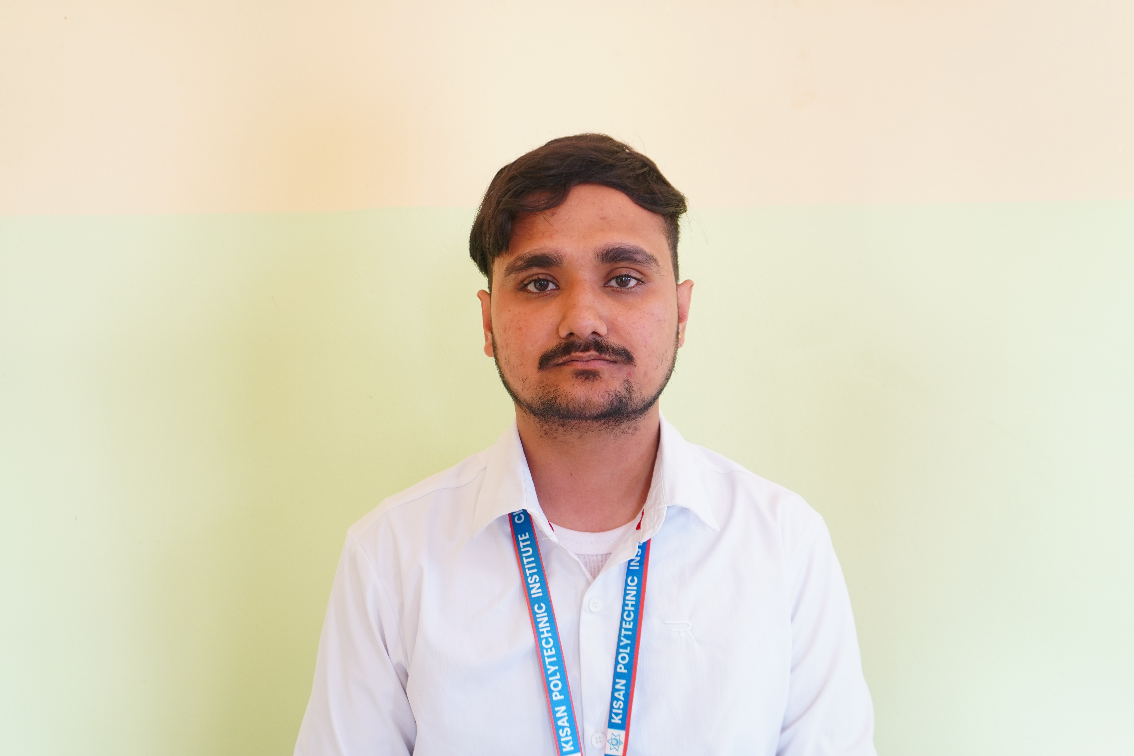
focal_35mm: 30
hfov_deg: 61.9
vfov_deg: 43.6
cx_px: 567
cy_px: 378
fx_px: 945
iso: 250
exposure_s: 1/30
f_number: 4
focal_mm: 20
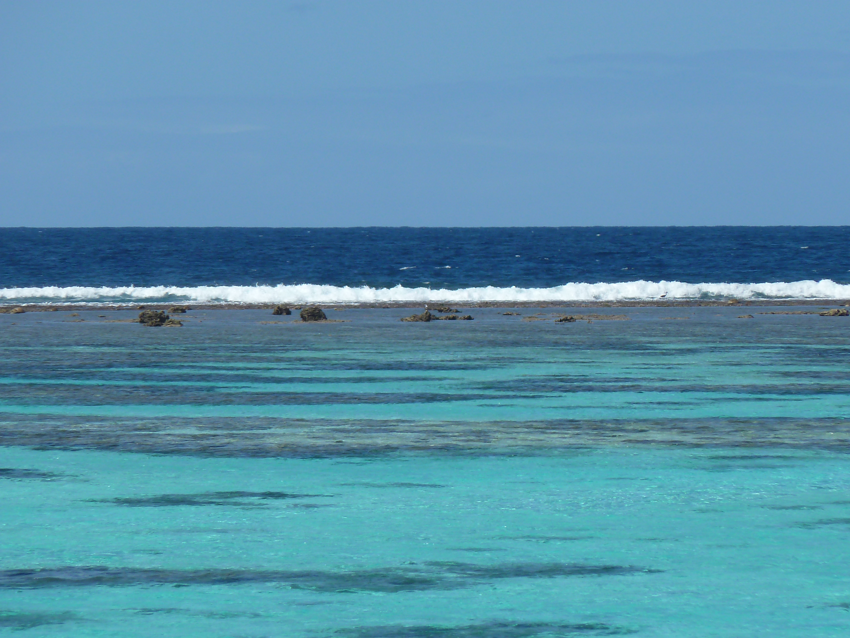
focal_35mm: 399
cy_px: 319
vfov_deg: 3.7
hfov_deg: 5.0
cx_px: 425
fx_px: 9797
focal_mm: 49.2
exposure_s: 1/500
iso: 80
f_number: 5.6
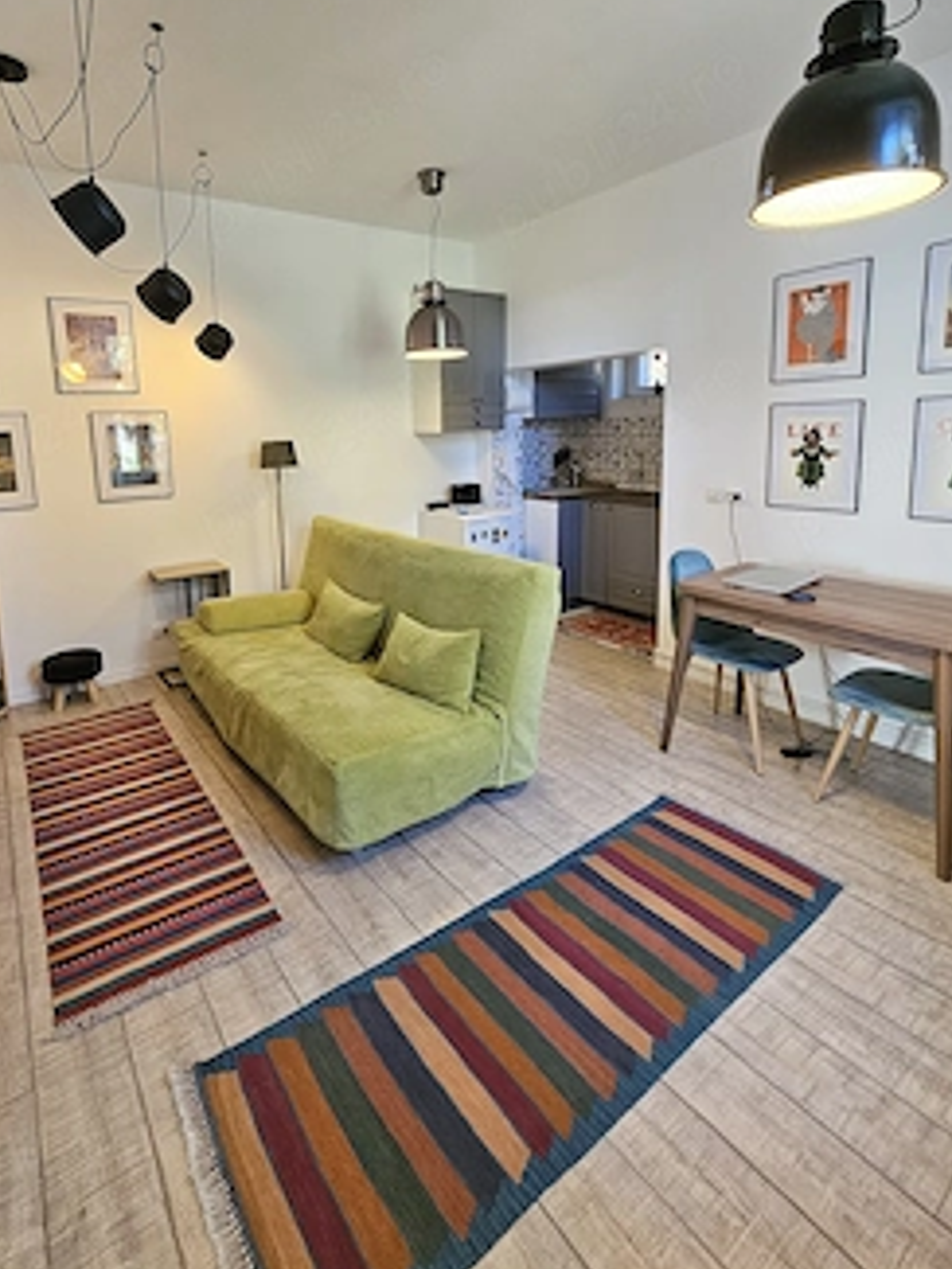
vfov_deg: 93.1
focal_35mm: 16
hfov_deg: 77.8
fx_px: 586
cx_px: 421
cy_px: 500
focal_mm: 2.2
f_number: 2.2
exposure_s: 1/50
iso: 320
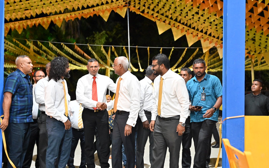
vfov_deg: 31.2
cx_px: 134
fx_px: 301
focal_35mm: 41
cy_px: 90
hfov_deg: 48.2
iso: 5000
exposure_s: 1/200
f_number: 2.8
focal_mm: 40
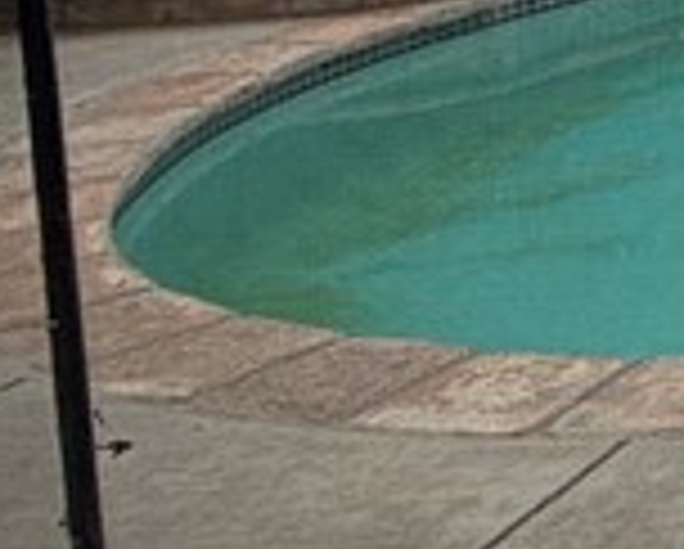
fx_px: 1865
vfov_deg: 15.3
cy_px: -302
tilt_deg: -4.8
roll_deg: +0.9
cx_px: 1845
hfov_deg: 12.8
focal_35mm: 92
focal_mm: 2.22
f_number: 2.2
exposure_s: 1/770
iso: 32
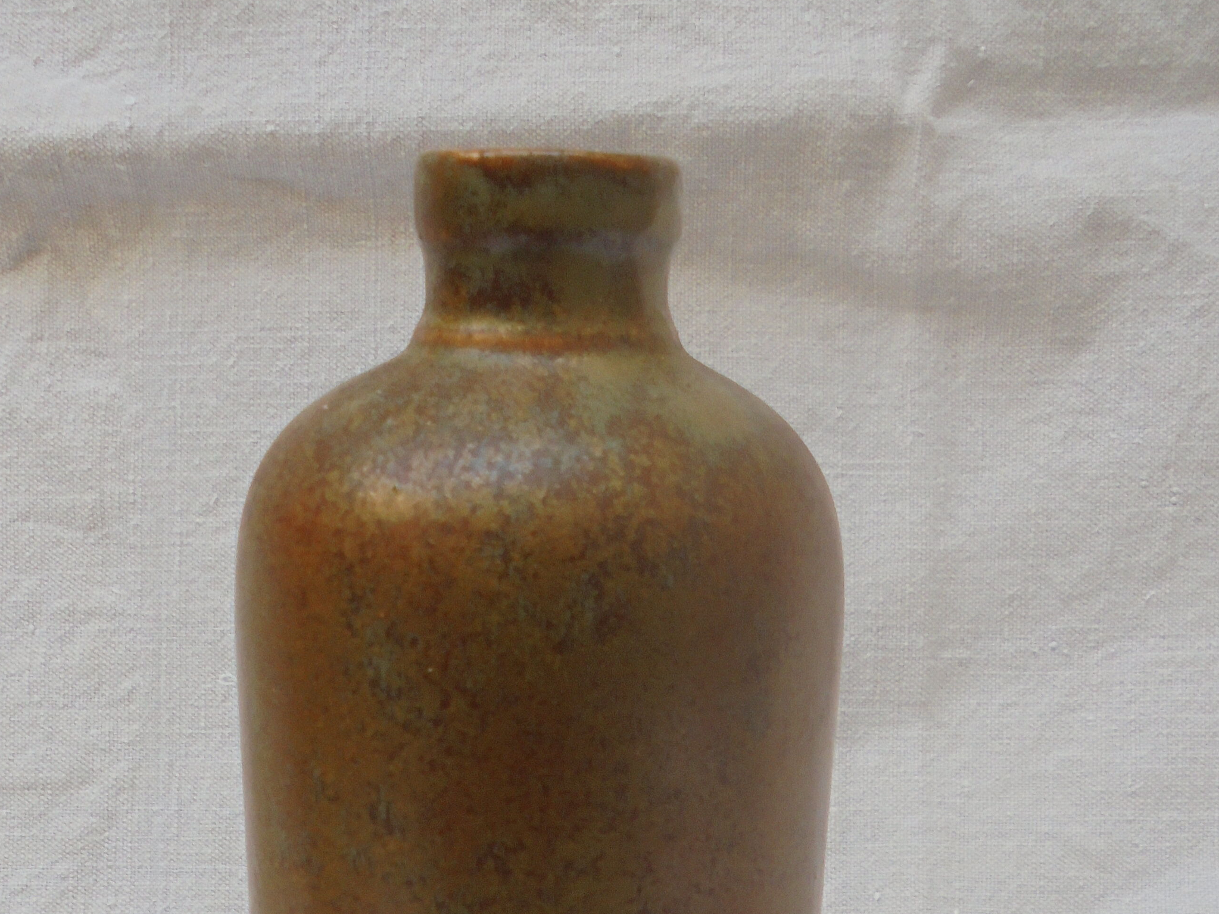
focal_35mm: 52
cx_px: 568
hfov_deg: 36.8
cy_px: 1004
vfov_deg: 25.9
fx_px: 1831
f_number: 3.5
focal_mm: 4.6
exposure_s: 1/40
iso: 100
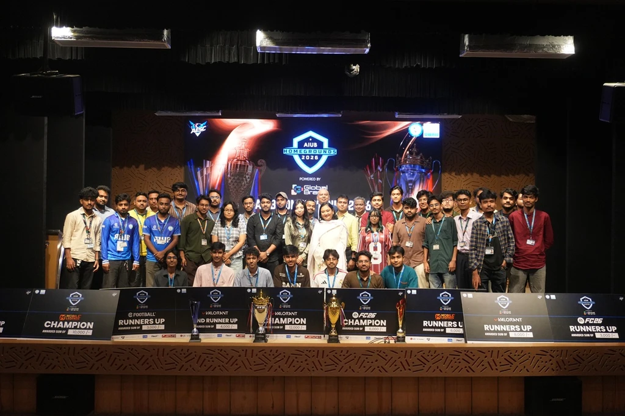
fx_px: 573
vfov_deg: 39.9
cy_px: 208
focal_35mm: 33
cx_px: 312
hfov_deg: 57.2
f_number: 4
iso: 2500
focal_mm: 22
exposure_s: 1/125
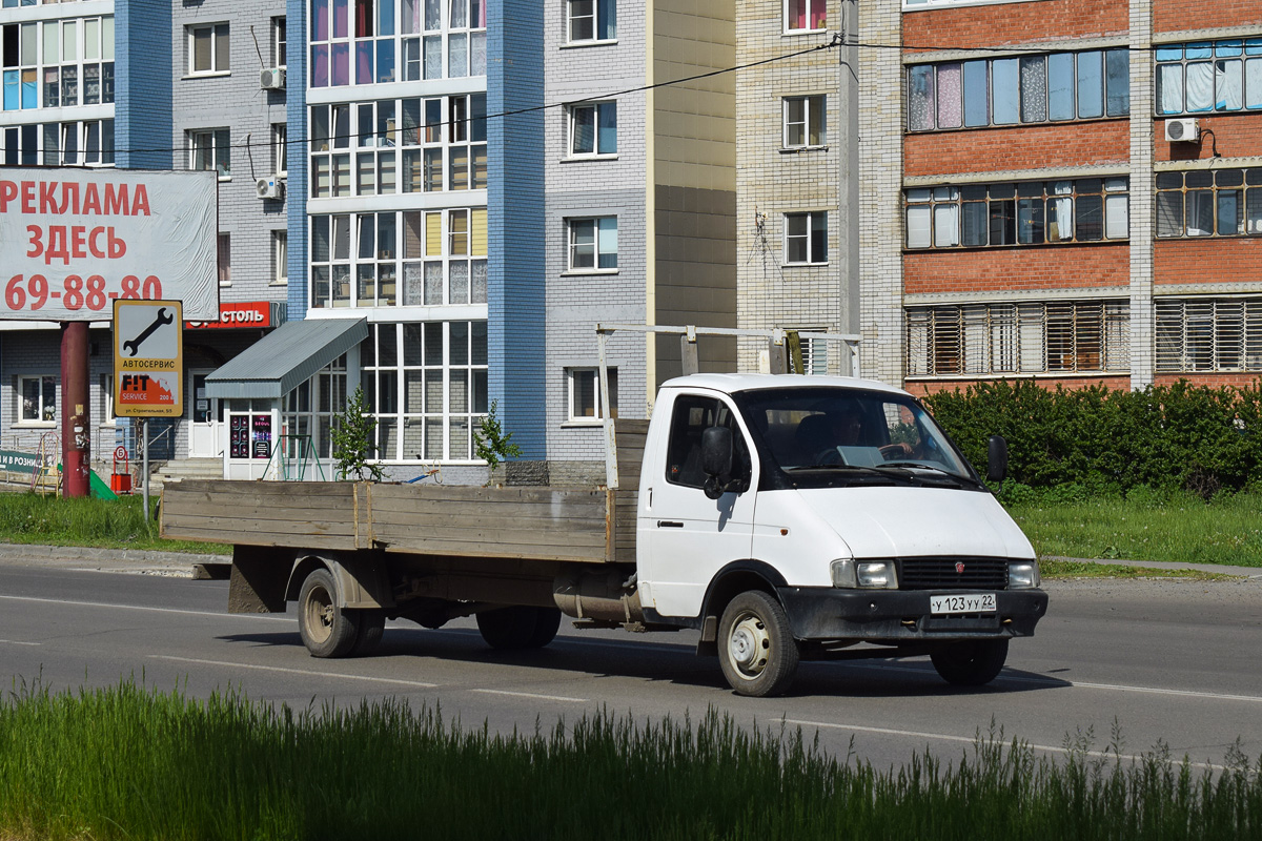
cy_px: 420
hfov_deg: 24.6
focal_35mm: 82
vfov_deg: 16.6
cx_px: 631
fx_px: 2892
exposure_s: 1/1250
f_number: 7.1
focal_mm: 55
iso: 200
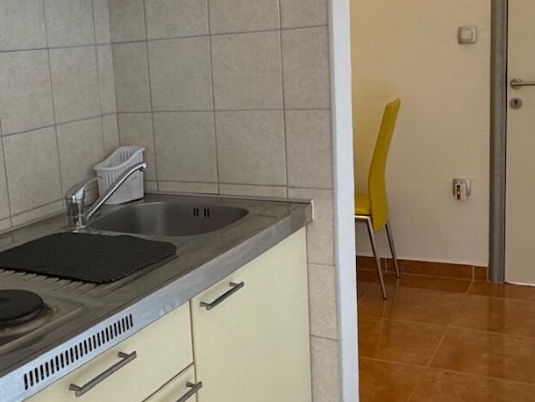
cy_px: 179
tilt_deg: -10.2
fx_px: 727
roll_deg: +3.5
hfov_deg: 39.5
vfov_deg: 30.9
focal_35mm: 47
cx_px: 145
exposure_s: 1/50
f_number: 2.2
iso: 400
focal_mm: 2.22
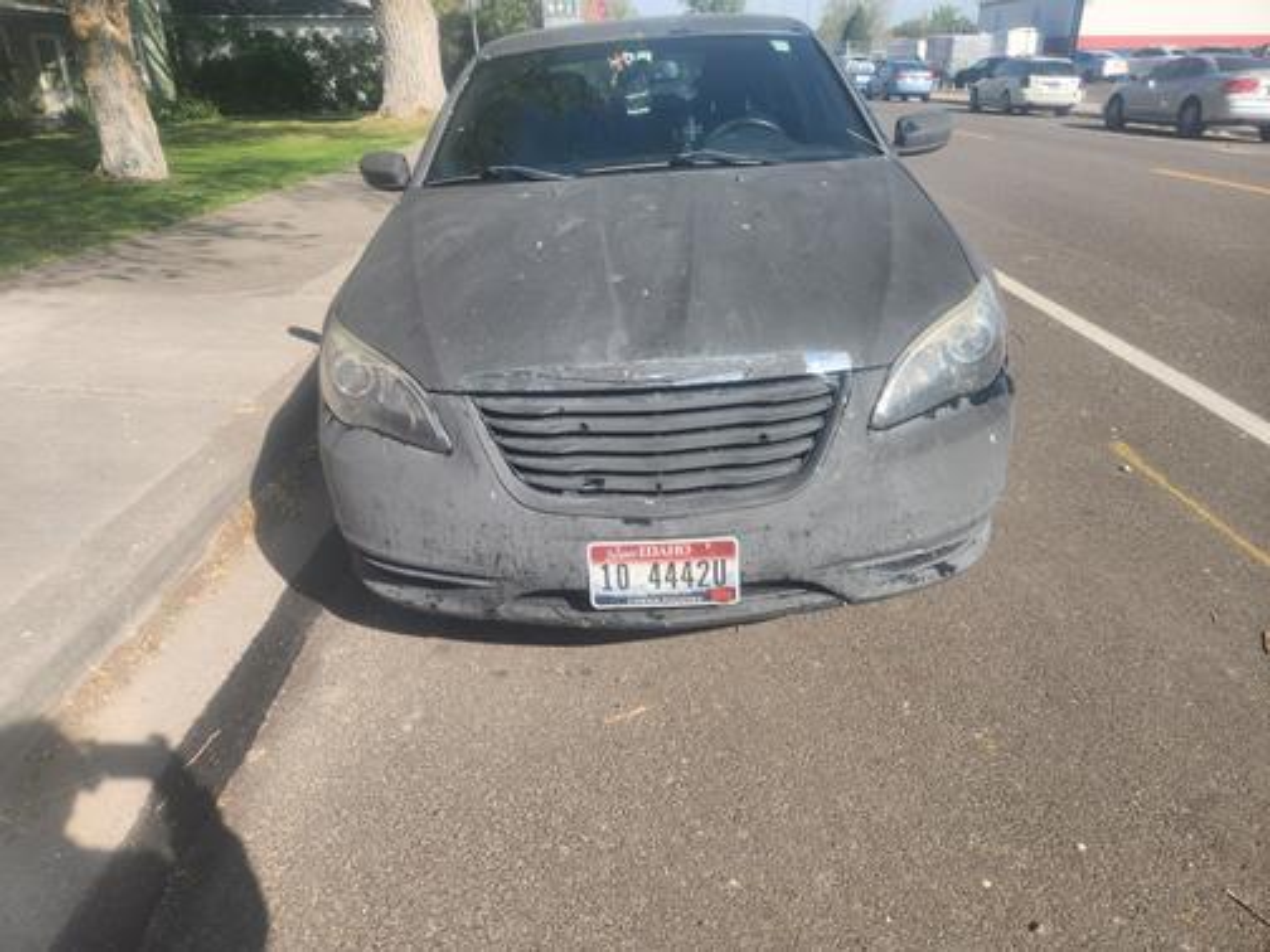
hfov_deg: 73.9
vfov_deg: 58.9
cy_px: 476
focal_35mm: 23
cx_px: 635
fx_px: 844
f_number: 1.8
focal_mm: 5.4
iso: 20
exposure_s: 1/902
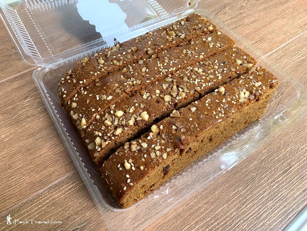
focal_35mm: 26
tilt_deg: -55.6
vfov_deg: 53.1
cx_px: 154
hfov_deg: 67.3
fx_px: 231
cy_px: 116
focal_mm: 4.25
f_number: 1.8
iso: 100
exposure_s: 1/86
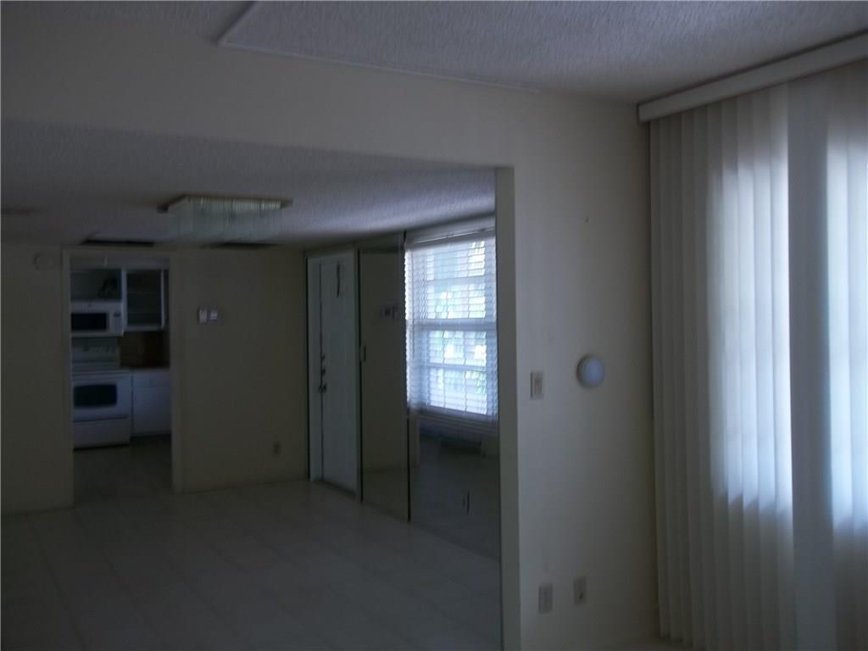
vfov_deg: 44.2
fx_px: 802
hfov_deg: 56.8
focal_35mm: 32
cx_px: 434
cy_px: 326
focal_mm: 5.7
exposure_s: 1/40
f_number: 2.9
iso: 80
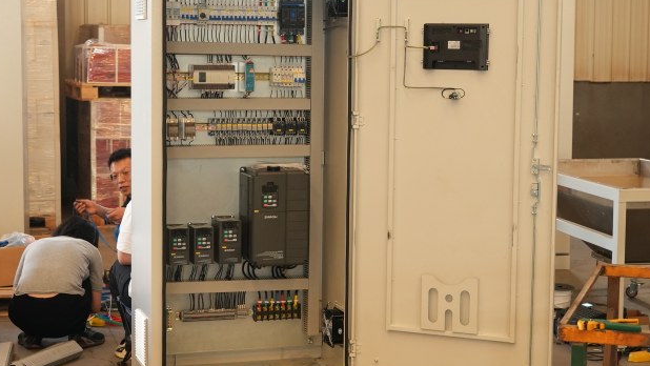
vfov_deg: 16.8
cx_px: 346
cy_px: 170
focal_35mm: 72
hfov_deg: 29.3
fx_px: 1241
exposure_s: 1/160
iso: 4000
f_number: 5.6
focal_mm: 53
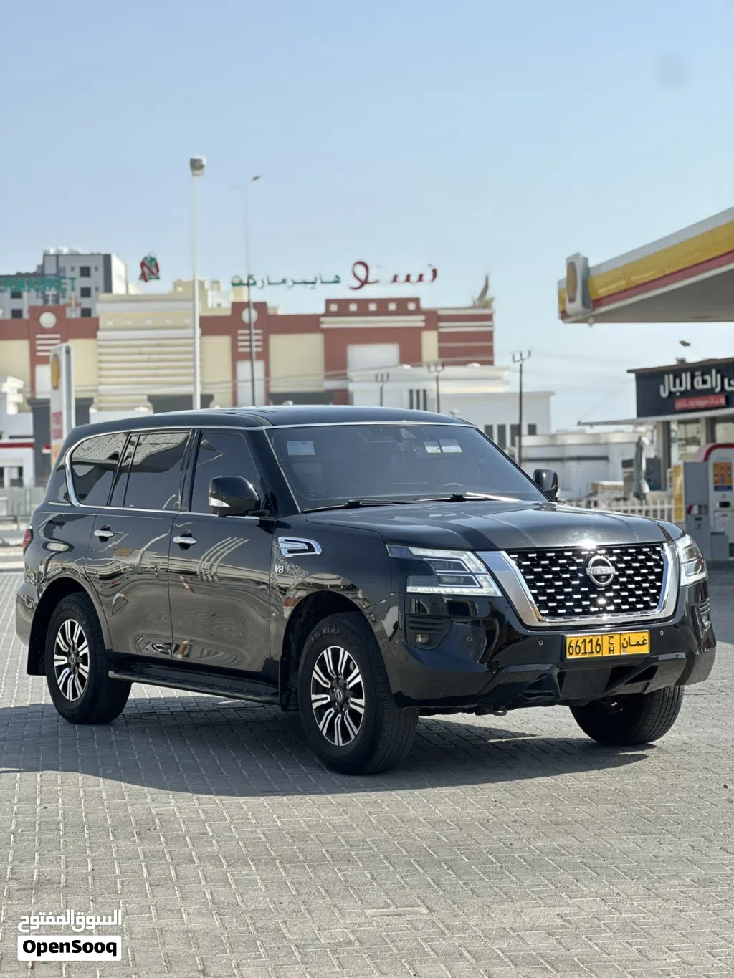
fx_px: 2177
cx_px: 367
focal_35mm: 77
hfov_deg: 19.1
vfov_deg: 25.3
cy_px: 489
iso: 25
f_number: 2.8
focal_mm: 9
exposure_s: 1/196
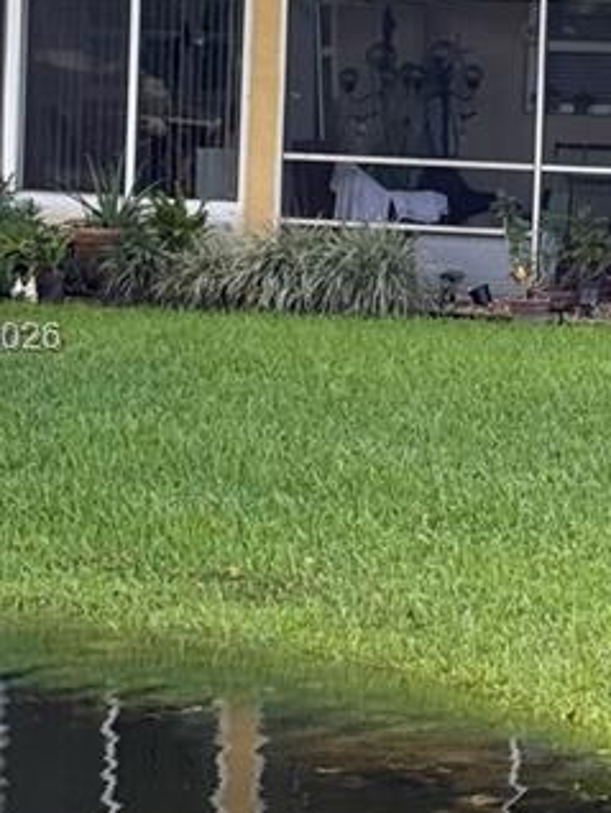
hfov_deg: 8.1
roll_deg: -3.6
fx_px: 4254
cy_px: 340
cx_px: 739
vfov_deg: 10.9
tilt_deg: -2.3
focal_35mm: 181
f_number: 1.78
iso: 64
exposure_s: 1/352
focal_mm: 6.76
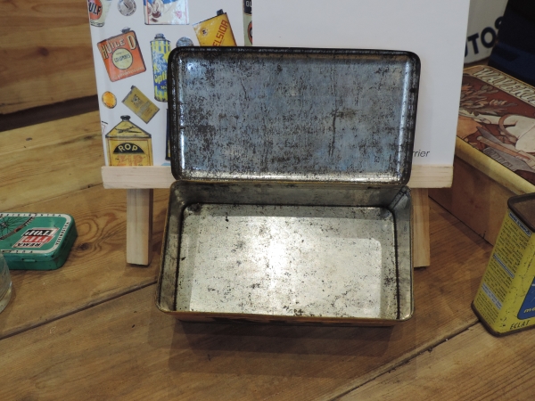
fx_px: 510
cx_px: 268
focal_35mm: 33
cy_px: 200
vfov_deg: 42.9
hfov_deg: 55.4
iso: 400
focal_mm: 5.8
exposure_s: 1/40
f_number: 3.6
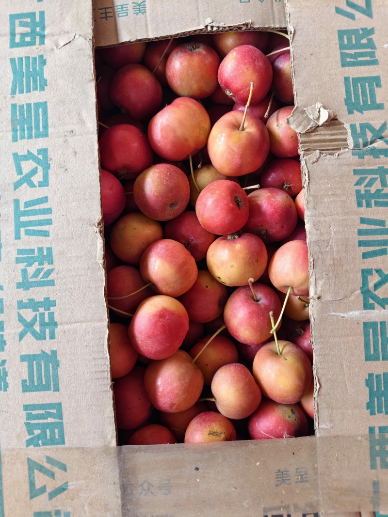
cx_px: 194
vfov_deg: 73.9
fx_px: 344
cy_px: 258
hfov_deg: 58.9
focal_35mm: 23
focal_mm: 5.56
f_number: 1.88
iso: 336
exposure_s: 1/100
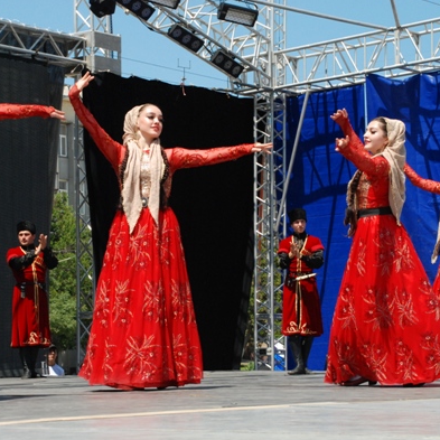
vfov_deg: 16.7
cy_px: 226
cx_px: 194
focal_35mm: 104
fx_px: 1496
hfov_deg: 16.7
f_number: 11
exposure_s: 1/500
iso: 640
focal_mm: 50
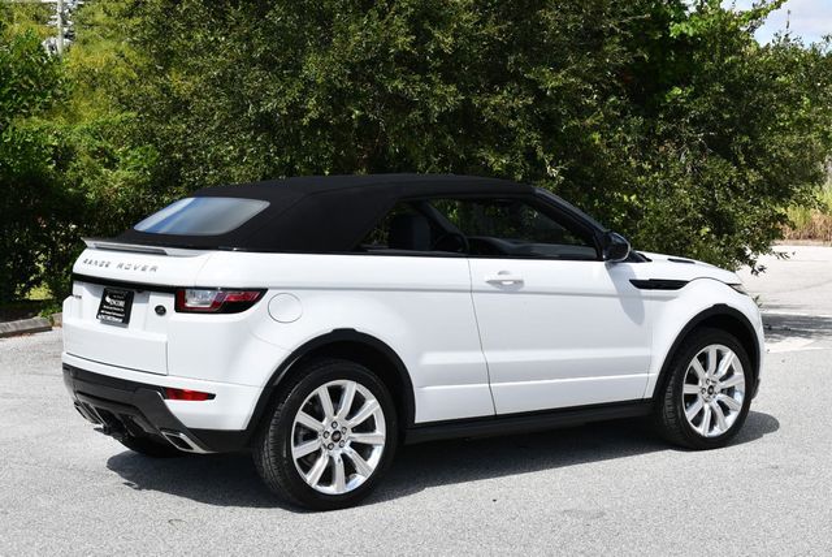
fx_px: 1480
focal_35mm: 64
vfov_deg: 21.3
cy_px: 278
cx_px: 416
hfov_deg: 31.4
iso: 110
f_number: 8
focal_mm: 32
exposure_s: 1/250
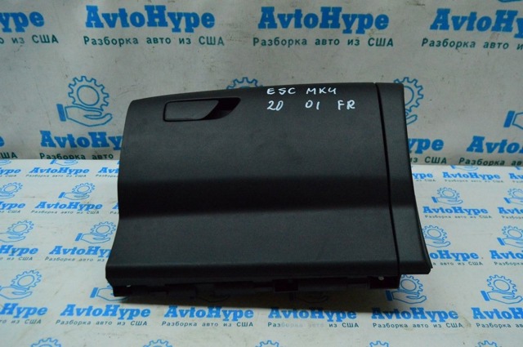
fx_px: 435
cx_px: 262
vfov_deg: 43.5
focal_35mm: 30
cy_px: 174
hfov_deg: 62.0
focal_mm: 20
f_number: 6.3
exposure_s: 1/800
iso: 6400
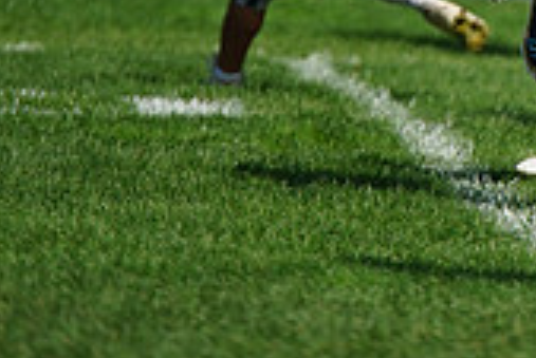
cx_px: 685
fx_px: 15348
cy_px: -211
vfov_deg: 1.3
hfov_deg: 2.0
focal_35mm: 1030
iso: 400
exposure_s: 1/8000
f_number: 2.8
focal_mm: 300
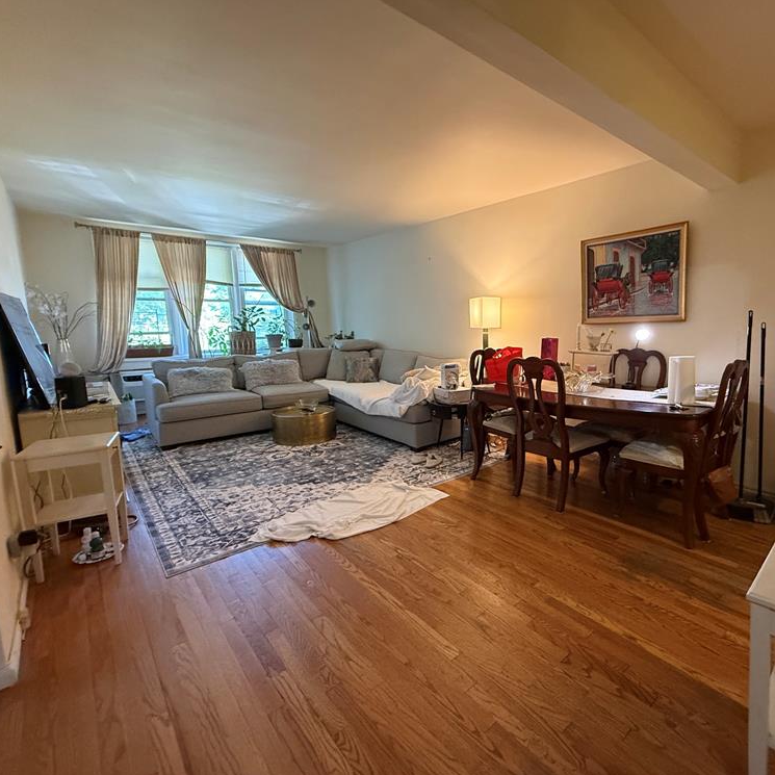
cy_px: 381
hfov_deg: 82.6
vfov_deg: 84.0
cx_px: 476
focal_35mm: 17
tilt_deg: -7.3
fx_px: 431
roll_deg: +0.1
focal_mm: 2.22
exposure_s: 1/60
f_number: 2.2
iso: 640
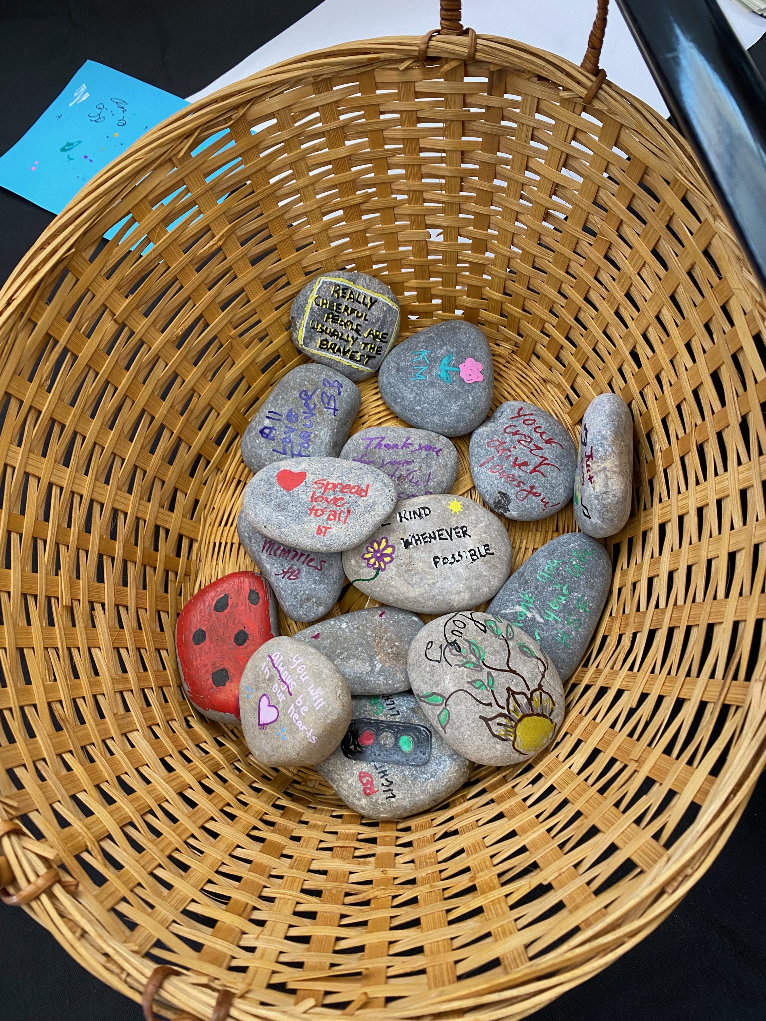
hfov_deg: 53.1
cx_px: 383
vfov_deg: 67.3
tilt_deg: -69.0
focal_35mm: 26
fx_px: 767
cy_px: 510
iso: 100
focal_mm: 4.25
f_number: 1.8
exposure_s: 1/60
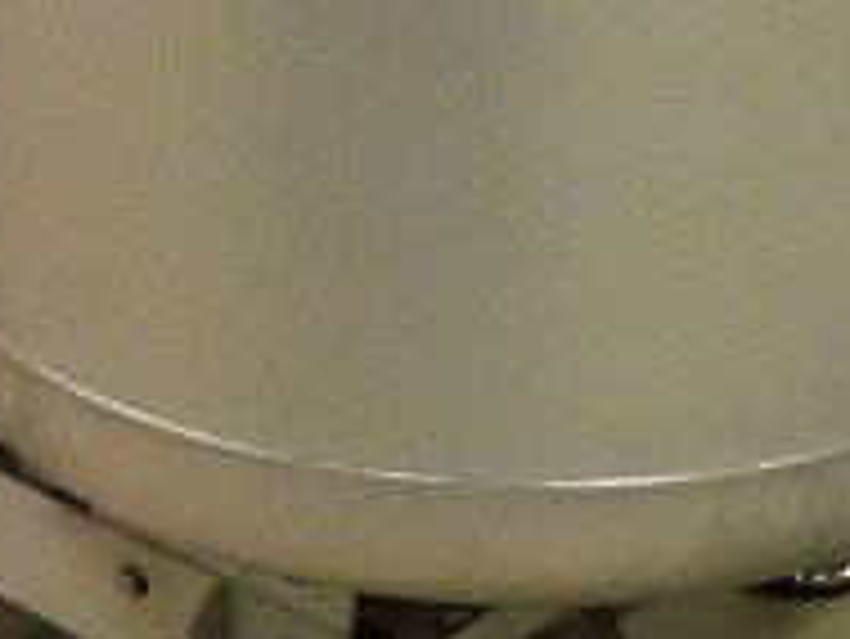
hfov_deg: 10.9
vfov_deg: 7.6
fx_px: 4423
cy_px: -963
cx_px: 40
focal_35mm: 180
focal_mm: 15
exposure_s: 1/50
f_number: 4.5
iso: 3200
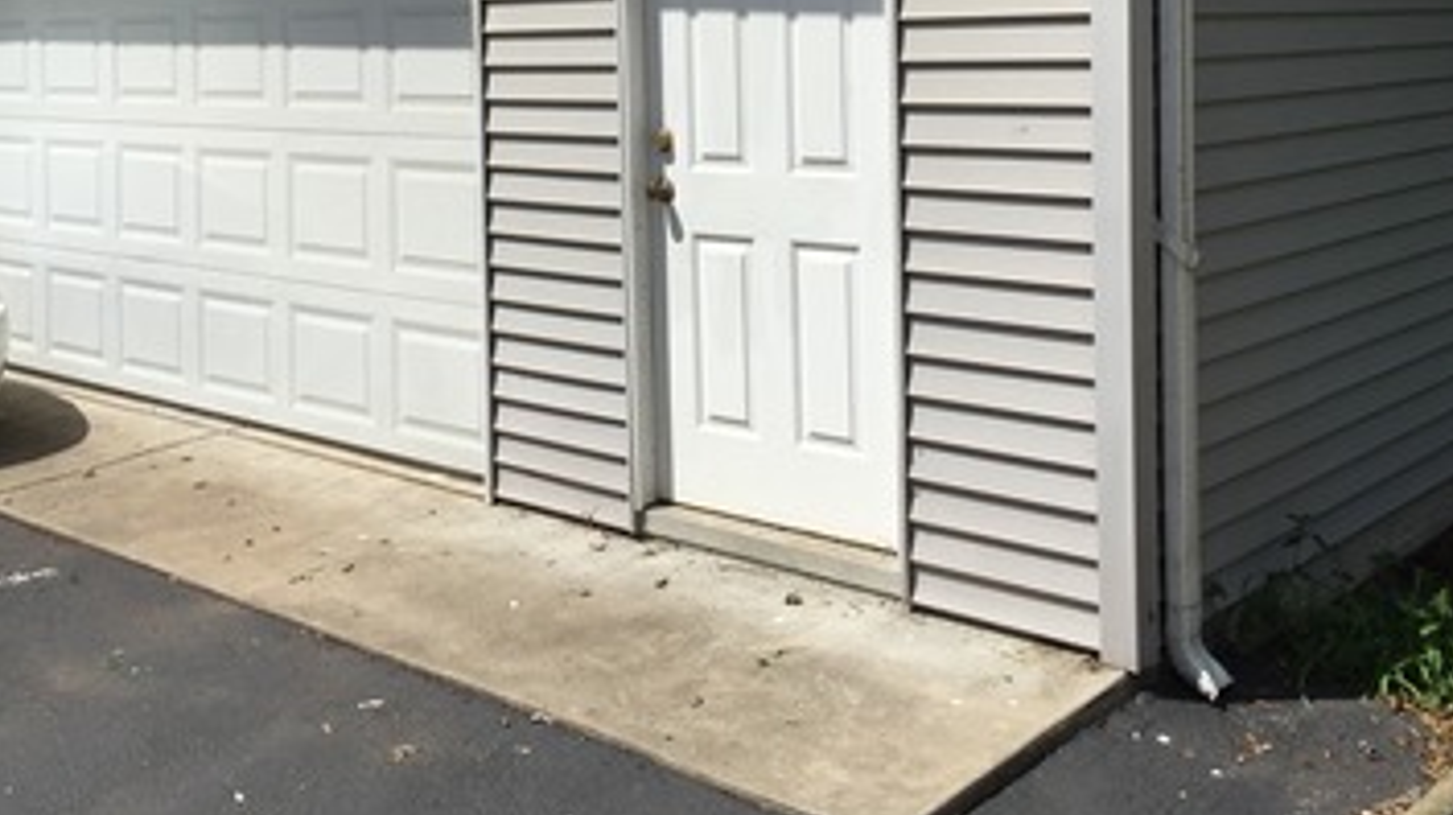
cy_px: 107
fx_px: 1656
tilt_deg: -0.3
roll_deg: +0.9
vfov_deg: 26.9
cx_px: 733
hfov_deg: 47.4
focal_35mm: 43
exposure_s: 1/3300
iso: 32
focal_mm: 4.15
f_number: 2.2
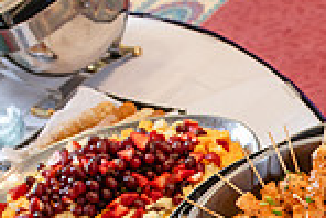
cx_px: 341
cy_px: 287
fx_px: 961
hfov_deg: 18.6
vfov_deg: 12.5
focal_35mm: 106
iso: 500
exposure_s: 1/80
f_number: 4
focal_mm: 27
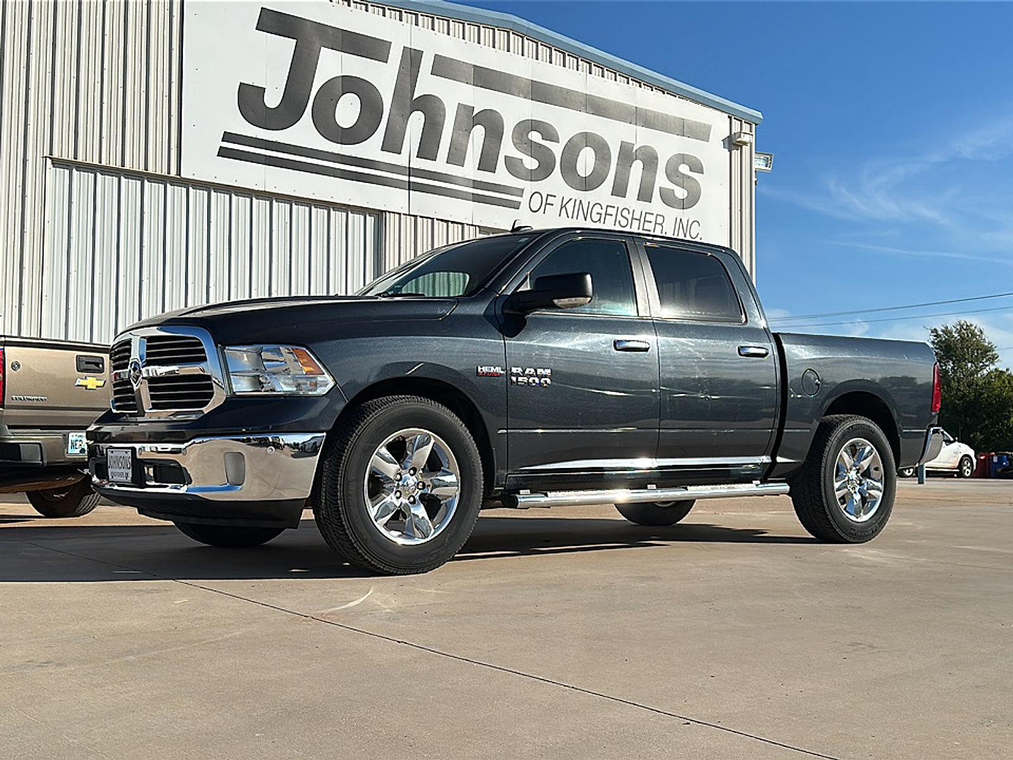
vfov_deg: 44.2
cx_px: 506
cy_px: 380
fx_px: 936
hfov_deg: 56.8
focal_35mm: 32
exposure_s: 1/8333
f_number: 1.78
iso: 80
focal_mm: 6.86
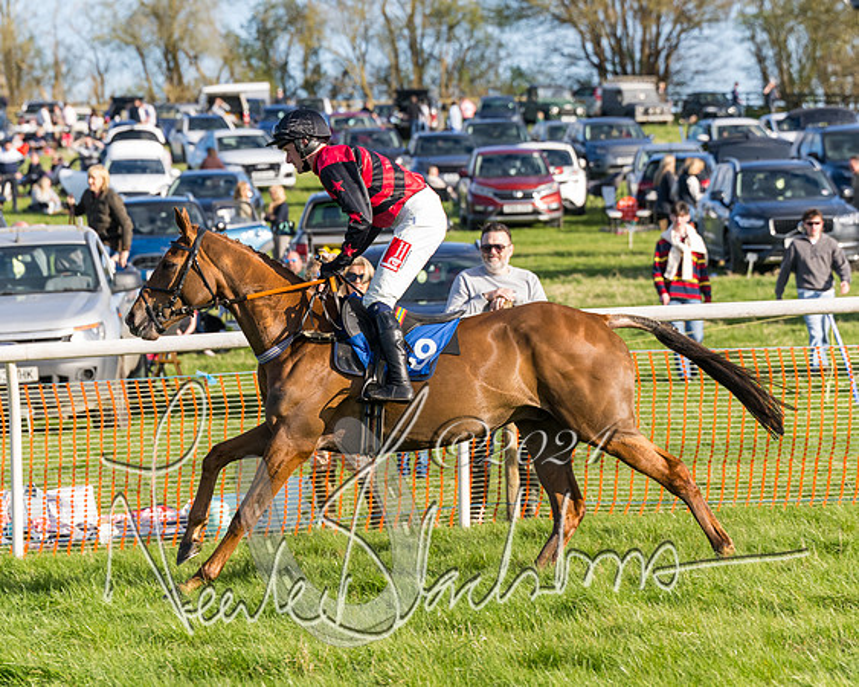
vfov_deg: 7.8
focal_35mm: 199
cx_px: 429
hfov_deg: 9.7
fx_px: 5059
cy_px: 371
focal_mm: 103
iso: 400
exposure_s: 1/1600
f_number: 4
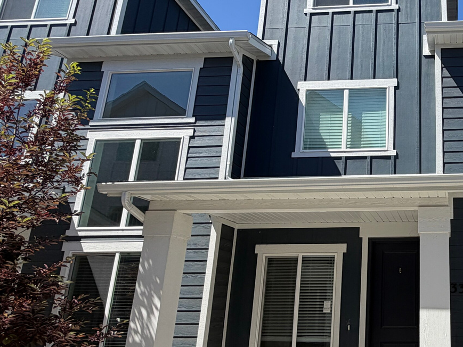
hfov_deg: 49.0
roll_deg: -0.8
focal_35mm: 33
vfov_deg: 42.9
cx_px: 423
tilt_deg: +15.2
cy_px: 189
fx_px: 441
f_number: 2.2
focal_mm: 2.22
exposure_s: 1/770
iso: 32
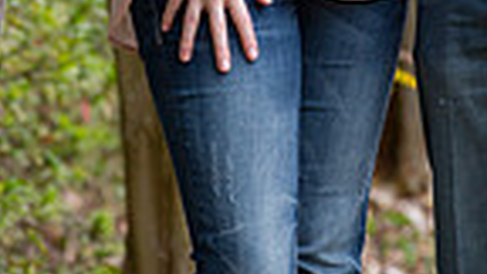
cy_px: -308
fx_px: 10873
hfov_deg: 2.6
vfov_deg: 1.4
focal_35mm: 842
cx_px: 386
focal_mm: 200
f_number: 4
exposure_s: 1/200
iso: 250
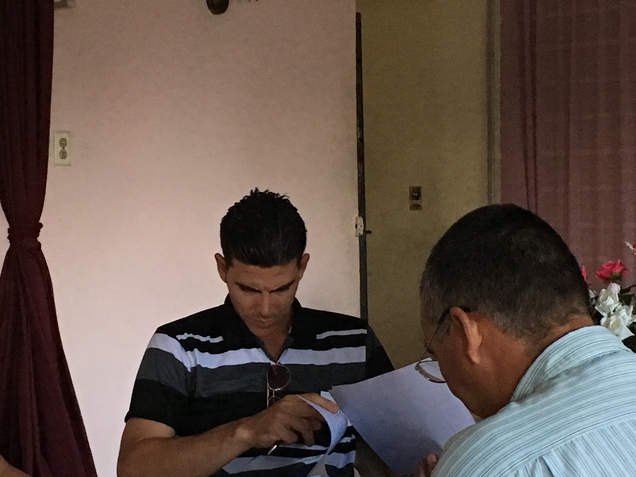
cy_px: 335
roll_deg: +1.2
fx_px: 1598
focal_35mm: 87
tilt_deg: -3.4
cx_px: 218
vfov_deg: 16.9
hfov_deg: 22.4
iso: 200
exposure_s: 1/30
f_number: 2.2
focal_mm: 4.15
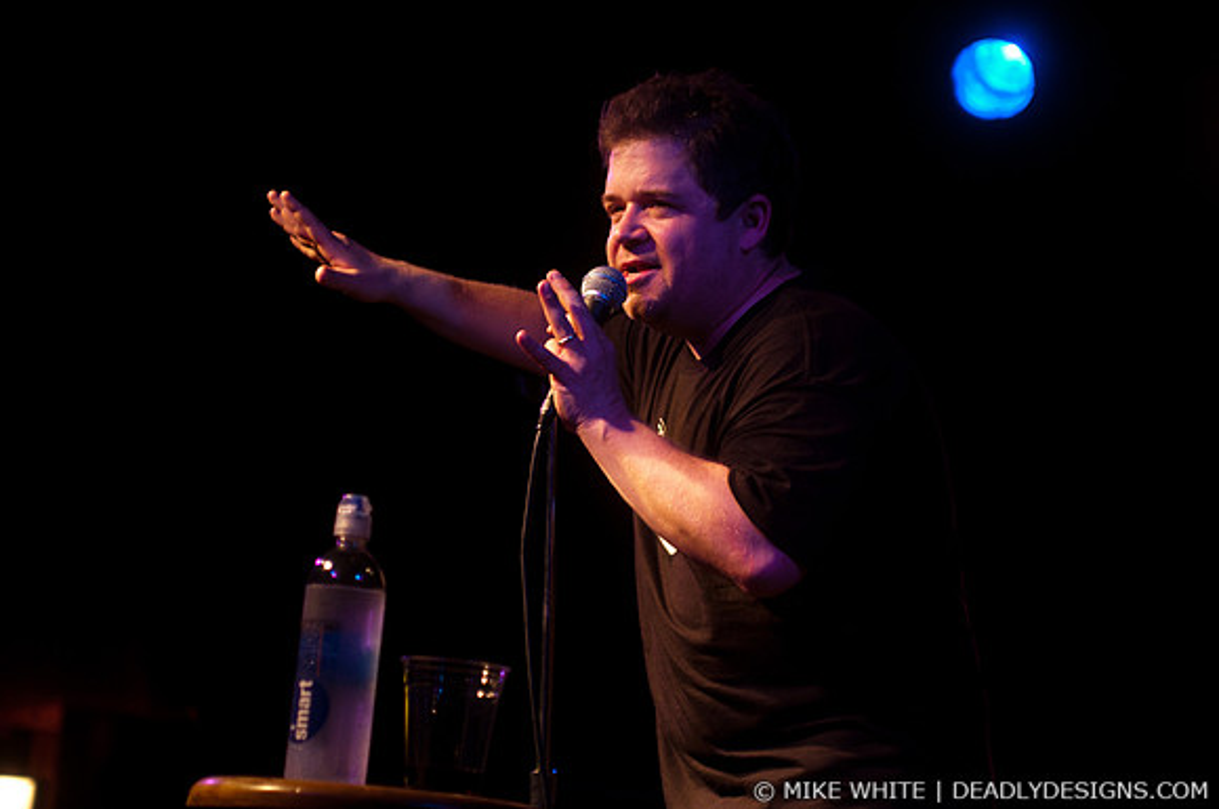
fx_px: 3550
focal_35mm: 105
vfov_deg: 13.0
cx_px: 610
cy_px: 404
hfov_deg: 19.5
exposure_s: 1/50
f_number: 2.8
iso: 1000
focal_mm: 70
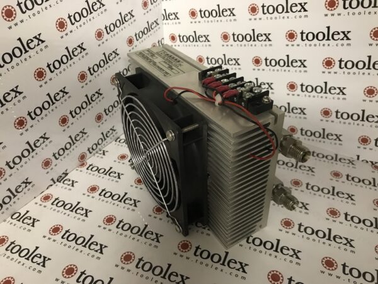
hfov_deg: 63.4
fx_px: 306
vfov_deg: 49.7
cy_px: 142
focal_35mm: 28
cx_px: 189
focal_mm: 3.99
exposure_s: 1/11
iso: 100
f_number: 1.8
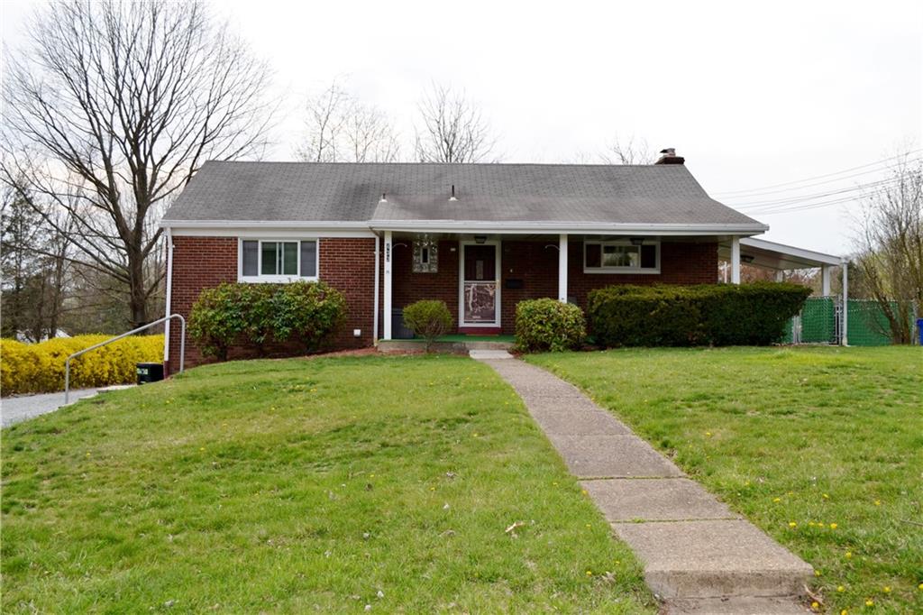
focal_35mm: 36
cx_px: 462
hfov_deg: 53.1
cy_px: 308
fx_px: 923
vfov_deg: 36.8
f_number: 5.6
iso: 100
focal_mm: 24
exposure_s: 1/200
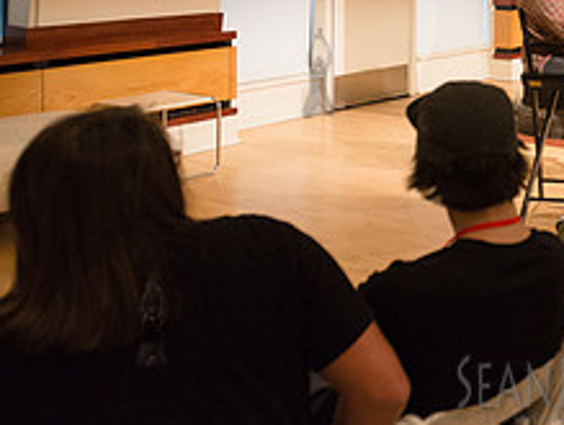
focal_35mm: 61
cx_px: 649
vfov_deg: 22.6
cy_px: -53
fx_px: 996
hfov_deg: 28.2
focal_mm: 24
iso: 2500
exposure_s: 1/160
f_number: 4
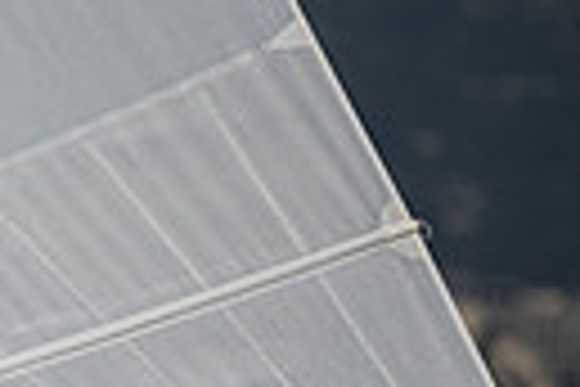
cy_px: 655
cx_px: -710
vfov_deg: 0.8
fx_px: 29368
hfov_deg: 1.1
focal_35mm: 1823
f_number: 5.6
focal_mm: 400
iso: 400
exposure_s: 1/8000
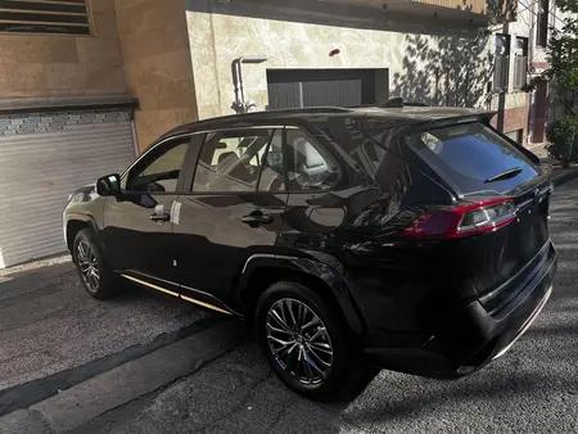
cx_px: 289
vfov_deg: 53.1
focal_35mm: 26
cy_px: 217
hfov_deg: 67.3
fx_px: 434
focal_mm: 5.1
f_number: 1.6
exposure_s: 1/967
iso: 50
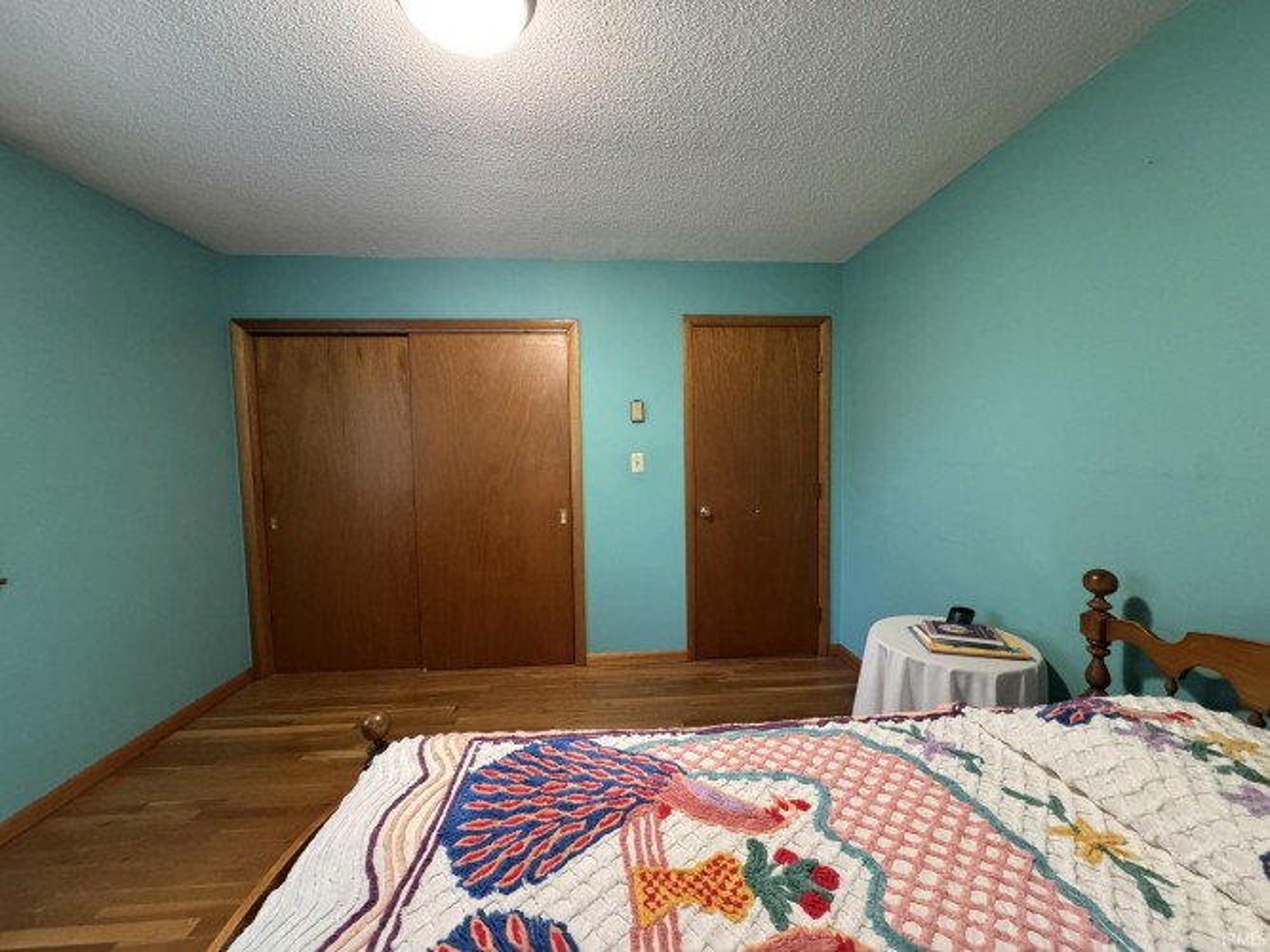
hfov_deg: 102.1
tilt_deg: -2.9
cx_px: 635
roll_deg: +0.6
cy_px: 476
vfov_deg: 85.7
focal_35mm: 14
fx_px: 514
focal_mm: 2.22
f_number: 2.2
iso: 800
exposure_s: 1/60
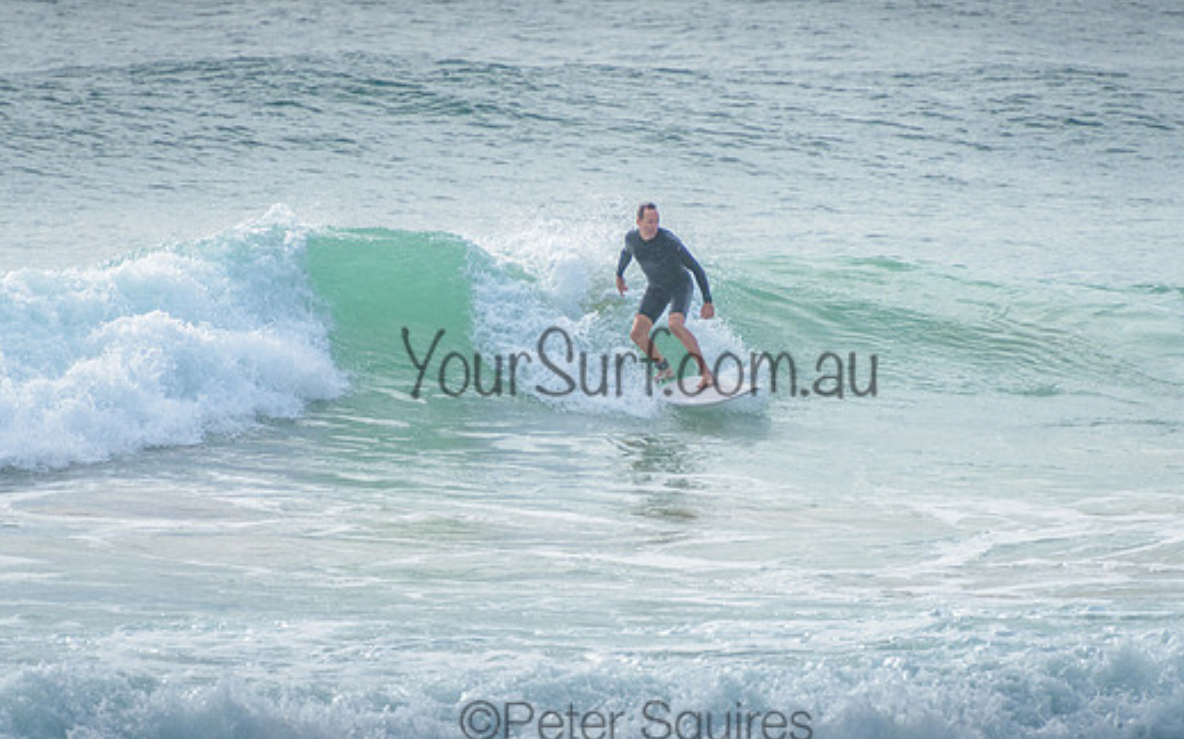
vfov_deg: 2.3
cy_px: 315
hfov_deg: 3.8
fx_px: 18032
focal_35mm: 559
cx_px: 624
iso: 220
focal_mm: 400
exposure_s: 1/2000
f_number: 5.6
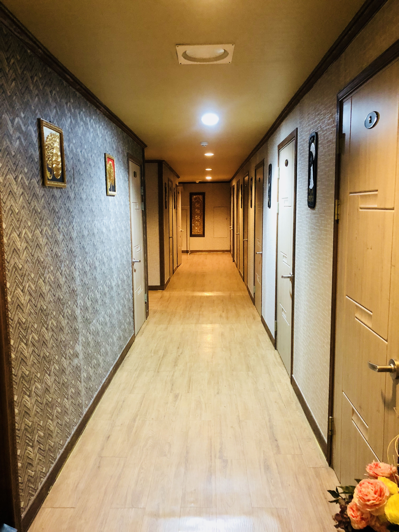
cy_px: 266
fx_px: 430
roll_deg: +0.1
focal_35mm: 28
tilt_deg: -6.9
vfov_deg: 63.4
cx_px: 200
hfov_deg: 49.7
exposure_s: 1/4
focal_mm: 4
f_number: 1.8
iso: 80
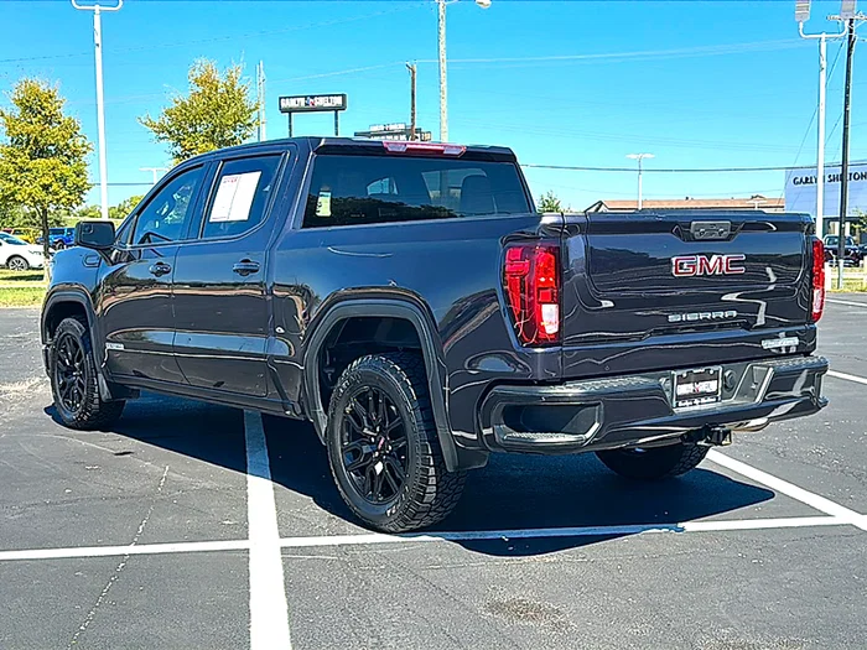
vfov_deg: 38.7
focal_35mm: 37
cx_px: 434
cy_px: 325
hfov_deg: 50.1
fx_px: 927
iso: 80
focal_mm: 6.86
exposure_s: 1/2421
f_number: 1.78
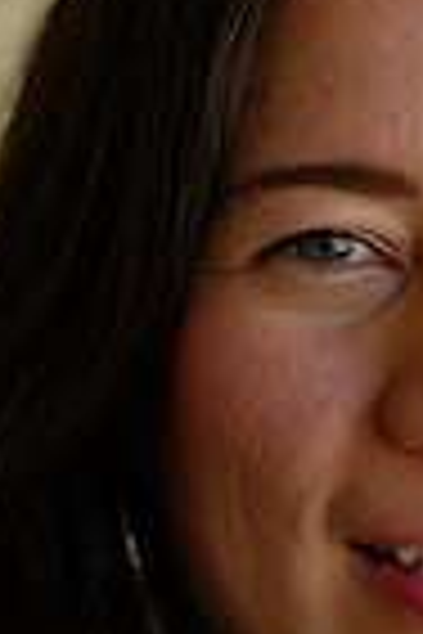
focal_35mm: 213
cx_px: 441
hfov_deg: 6.4
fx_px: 3754
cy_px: 452
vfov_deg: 9.6
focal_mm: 50
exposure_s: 1/1600
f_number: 1.4
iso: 320
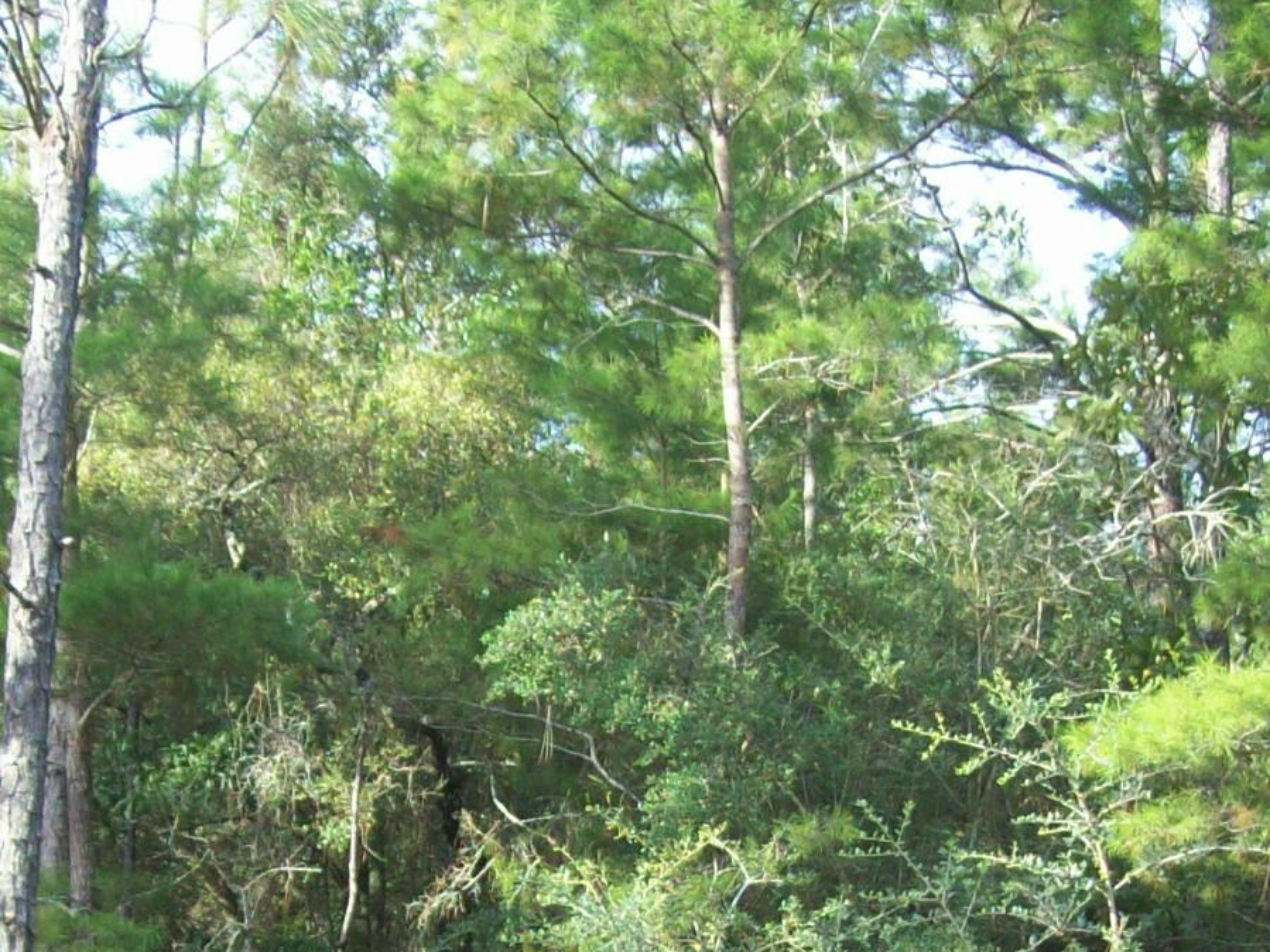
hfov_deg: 23.8
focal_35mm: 82
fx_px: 3008
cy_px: 1048
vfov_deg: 17.4
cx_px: 565
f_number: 2.7
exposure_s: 1/128
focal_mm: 6
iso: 80
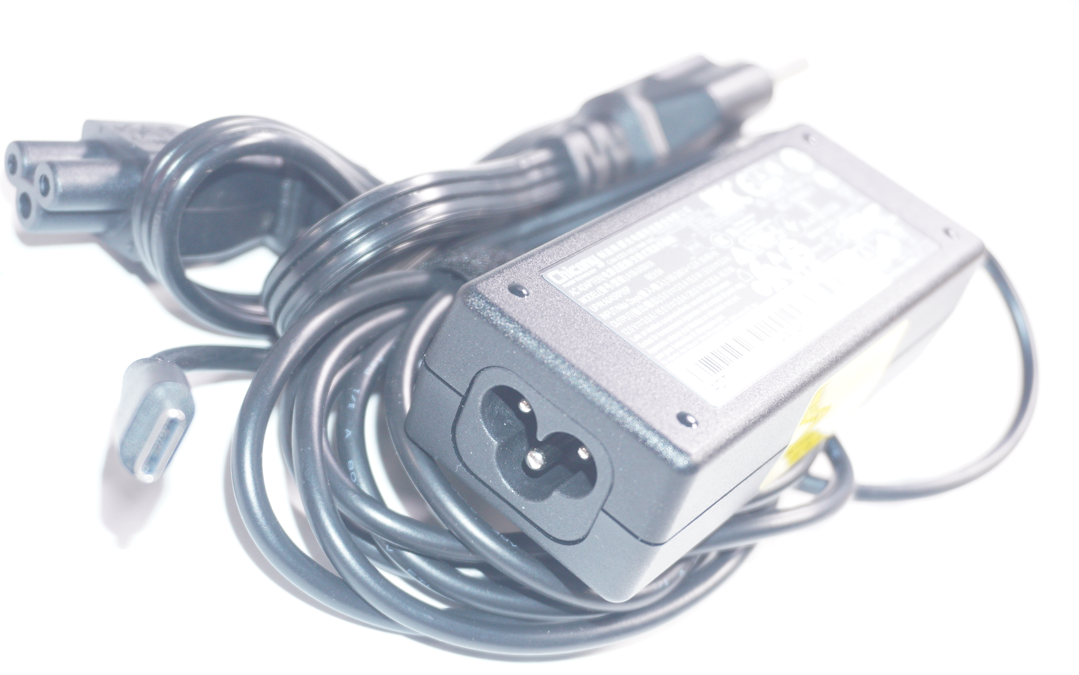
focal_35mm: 53
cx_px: 526
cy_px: 370
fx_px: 1545
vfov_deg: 24.6
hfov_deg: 38.5
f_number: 5
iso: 640
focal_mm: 33
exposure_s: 1/160
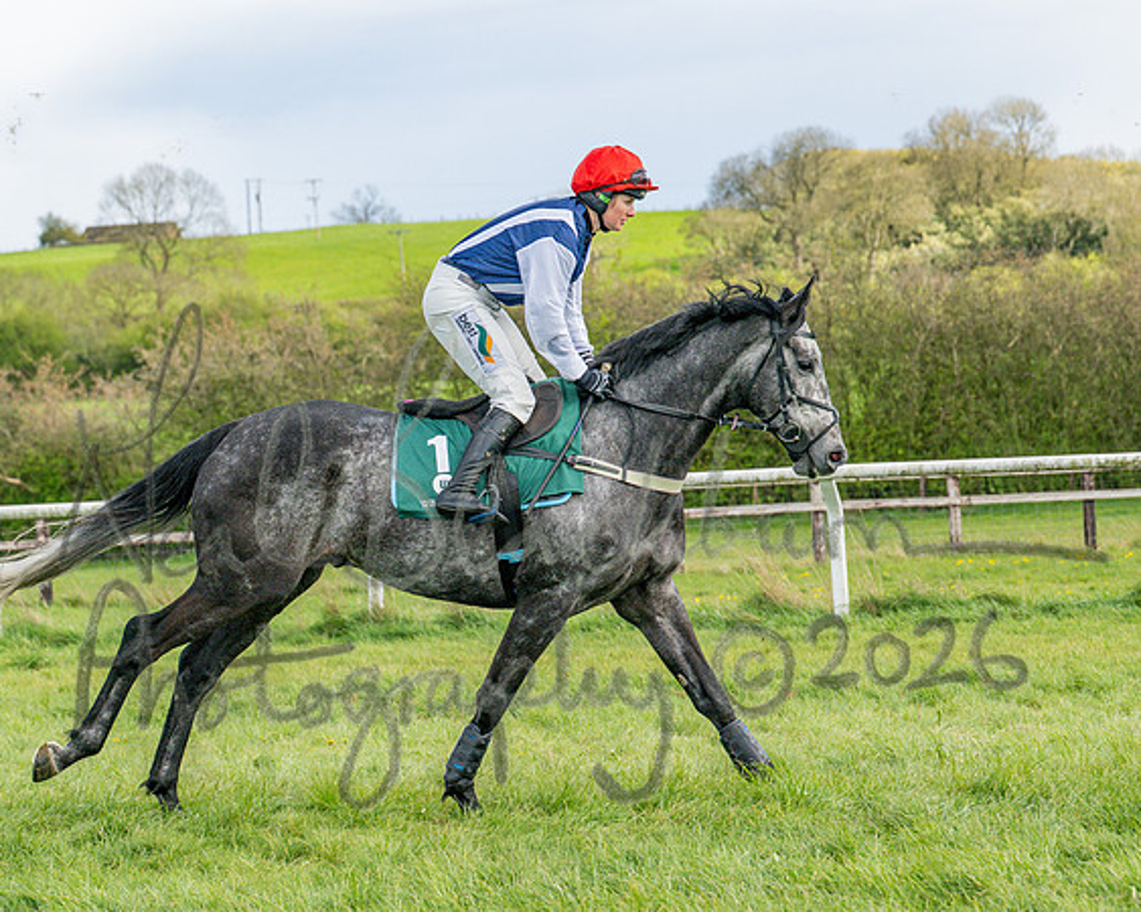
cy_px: 456
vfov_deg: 13.0
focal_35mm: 118
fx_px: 3994
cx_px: 574
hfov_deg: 16.3
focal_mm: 70
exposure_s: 1/3200
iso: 400
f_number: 4
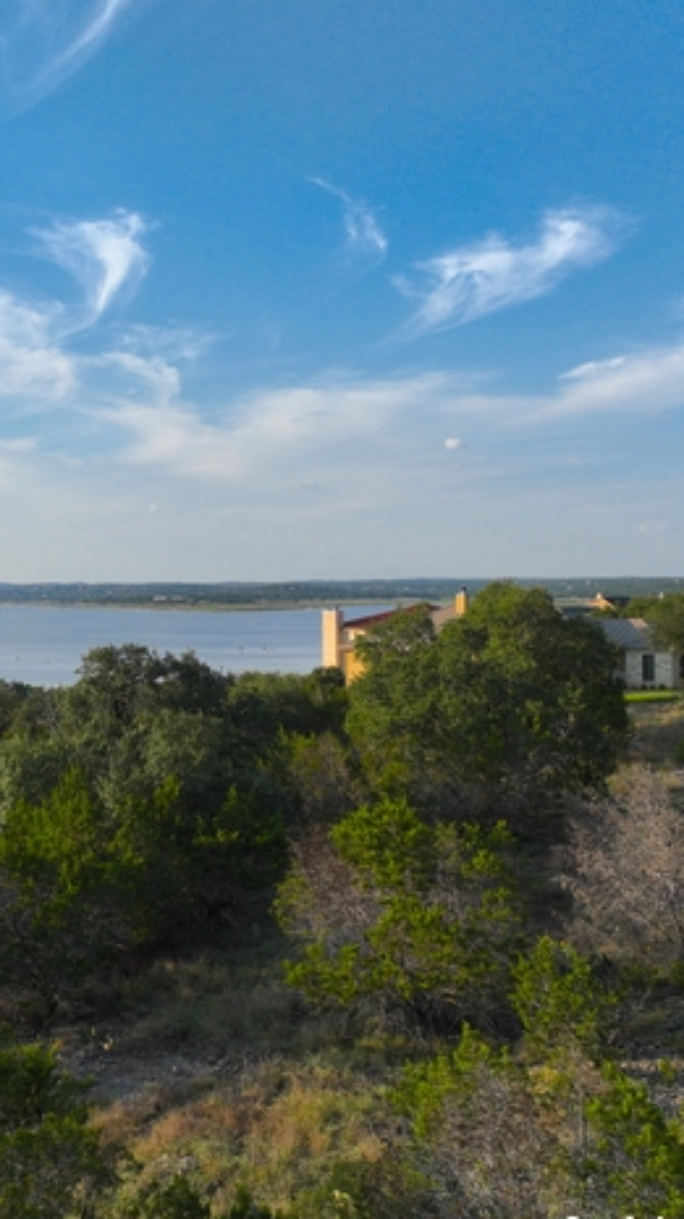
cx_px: 152
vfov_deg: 55.3
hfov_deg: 32.0
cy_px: 611
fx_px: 1163
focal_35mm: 36
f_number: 2.8
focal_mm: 12.29
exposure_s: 1/2500
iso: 100
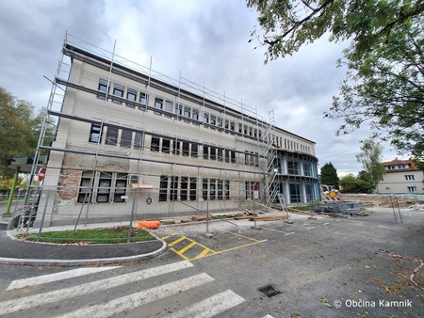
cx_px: 212
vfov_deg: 90.0
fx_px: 159
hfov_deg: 106.2
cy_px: 159
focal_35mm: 13
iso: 40
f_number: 2.2
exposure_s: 1/1054
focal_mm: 1.74
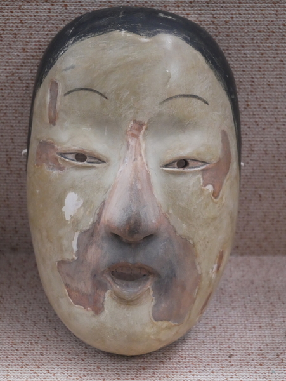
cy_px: 190
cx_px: 143
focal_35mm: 94
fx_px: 1034
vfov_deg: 20.8
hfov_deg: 15.7
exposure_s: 1/60
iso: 3200
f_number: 5.6
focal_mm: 47
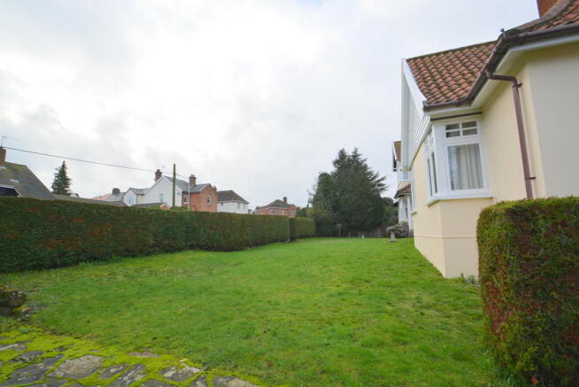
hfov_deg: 100.4
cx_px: 290
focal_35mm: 15
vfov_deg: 77.4
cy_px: 194
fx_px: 241
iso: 200
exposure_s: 1/200
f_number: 6.3
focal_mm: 10
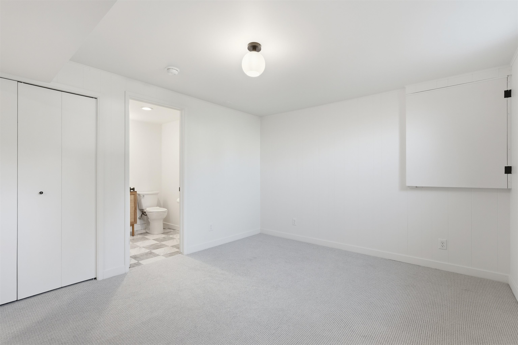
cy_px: 172
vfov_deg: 72.1
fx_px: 237
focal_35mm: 16
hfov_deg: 95.0
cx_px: 259
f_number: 8
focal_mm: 16.5
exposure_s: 1/25
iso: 100
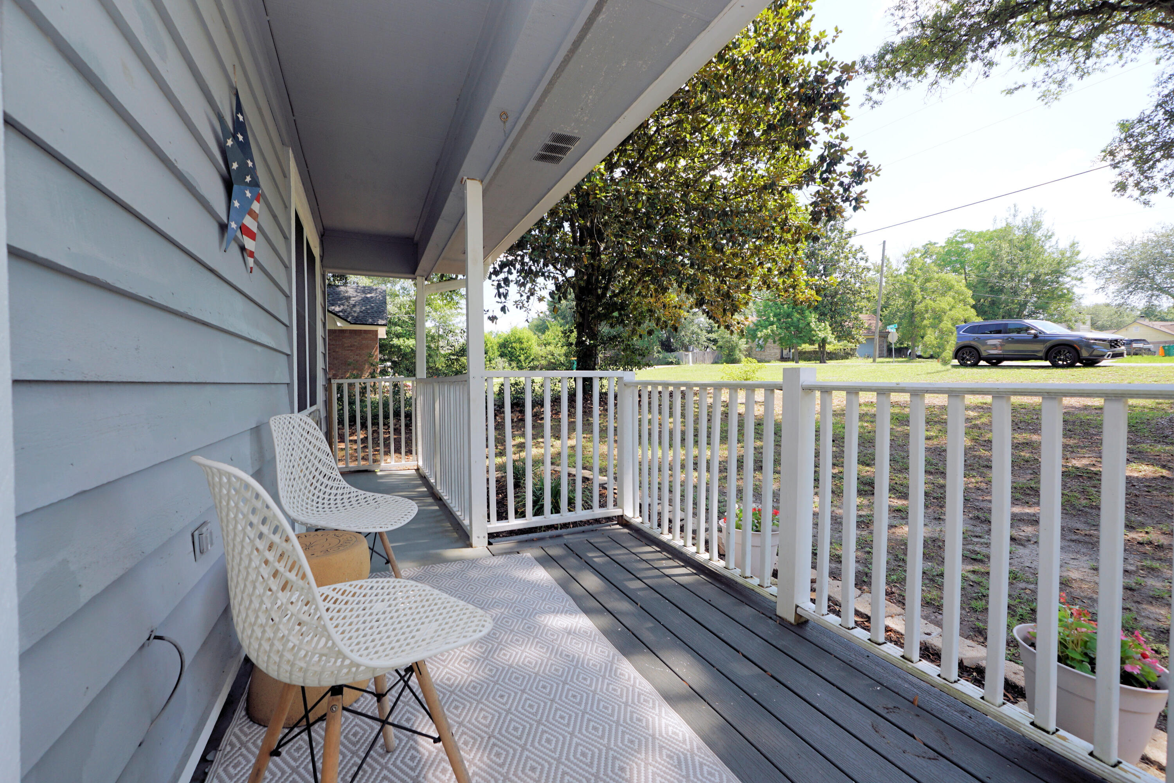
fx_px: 489
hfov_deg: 100.4
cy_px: 392
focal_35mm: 15
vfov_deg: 77.3
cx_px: 587
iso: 100
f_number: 5.6
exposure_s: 1/125
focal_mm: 10
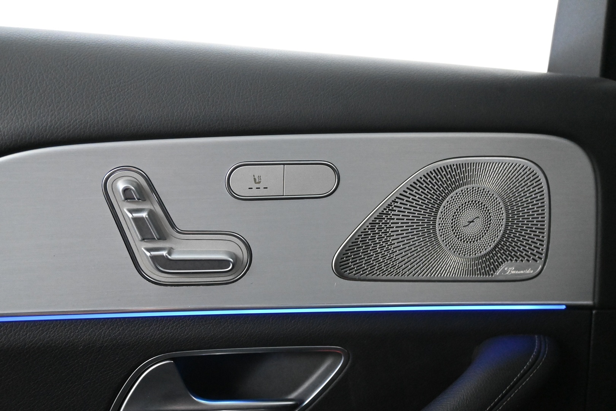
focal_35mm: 34
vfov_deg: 39.1
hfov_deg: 56.1
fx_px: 577
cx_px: 308
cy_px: 206
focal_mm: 22.5
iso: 7200
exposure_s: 1/40
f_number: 4
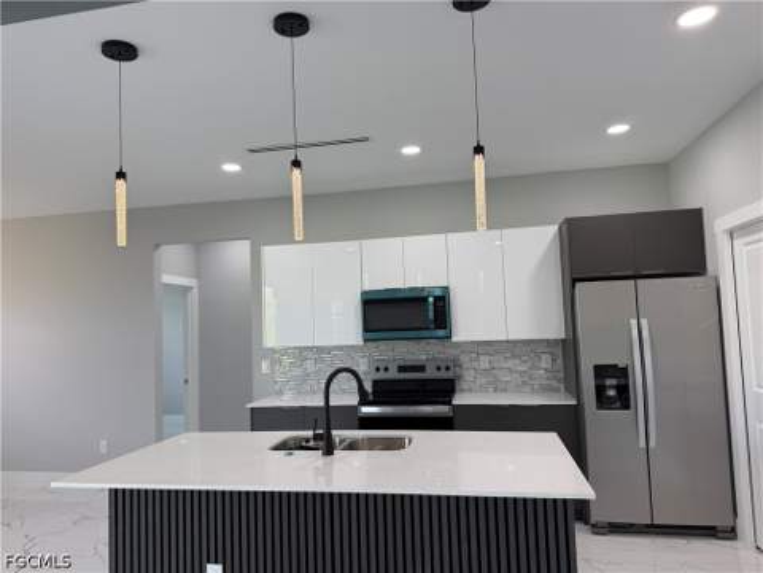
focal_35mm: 24
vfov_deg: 56.8
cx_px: 382
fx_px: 529
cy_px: 286
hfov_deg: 71.6
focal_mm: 6.76
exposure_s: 1/122
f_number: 1.78
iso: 100
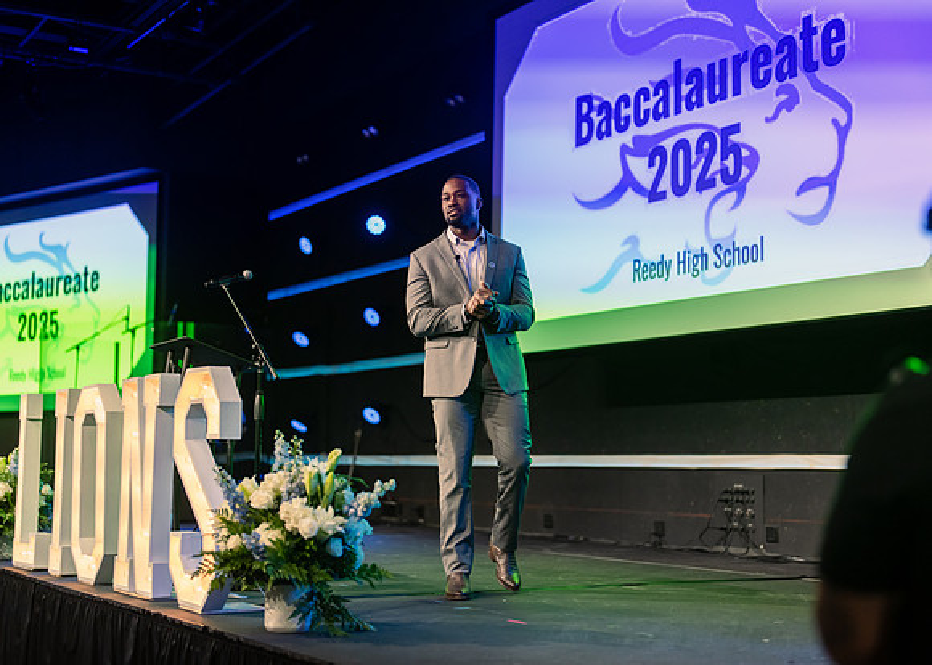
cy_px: 332
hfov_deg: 36.9
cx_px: 466
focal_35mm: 53
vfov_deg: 26.8
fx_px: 1399
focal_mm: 50
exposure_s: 1/500
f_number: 1.2
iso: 1000
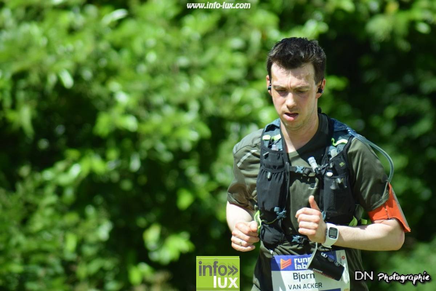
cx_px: 218
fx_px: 5450
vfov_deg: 3.1
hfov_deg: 4.6
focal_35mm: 450
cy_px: 146
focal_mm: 300
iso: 400
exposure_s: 1/1250
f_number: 5.6
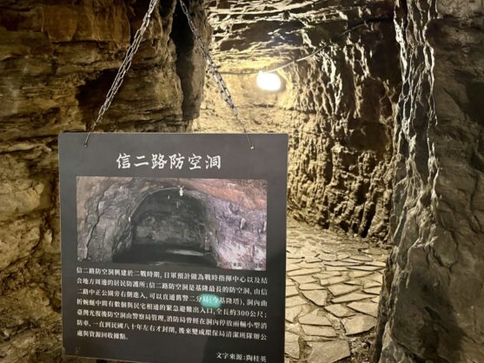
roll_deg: -0.6
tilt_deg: -5.6
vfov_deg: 49.7
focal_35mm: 28
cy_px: 194
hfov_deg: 63.4
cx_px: 240
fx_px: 392
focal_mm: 5.1
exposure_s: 1/30
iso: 640
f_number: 1.6
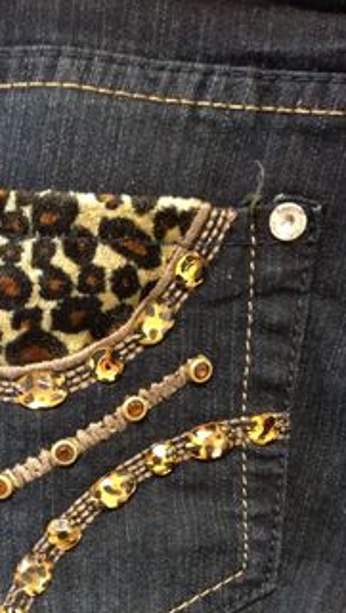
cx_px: 101
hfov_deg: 21.0
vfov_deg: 36.0
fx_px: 928
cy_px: 437
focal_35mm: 57
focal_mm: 4.28
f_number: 2.4
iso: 400
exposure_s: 1/15
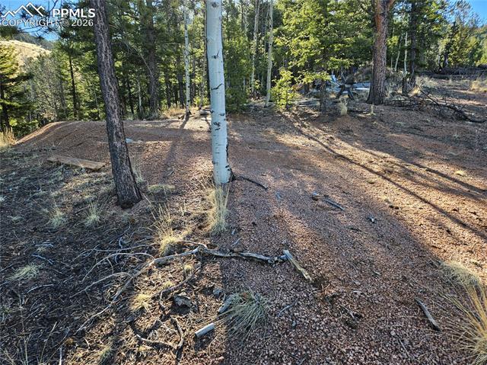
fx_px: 323
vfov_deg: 58.8
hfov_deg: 74.0
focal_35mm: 23
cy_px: 182
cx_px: 244
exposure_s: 1/194
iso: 25
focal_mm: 5.4
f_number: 1.8
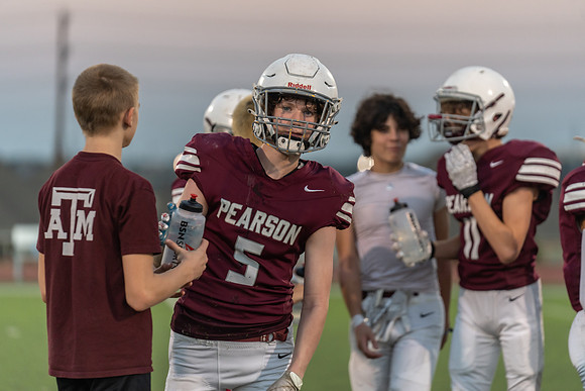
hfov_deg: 10.3
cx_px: 292
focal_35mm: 200
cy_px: 196
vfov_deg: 6.9
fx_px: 3251
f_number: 2.8
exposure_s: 1/640
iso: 800
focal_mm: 200
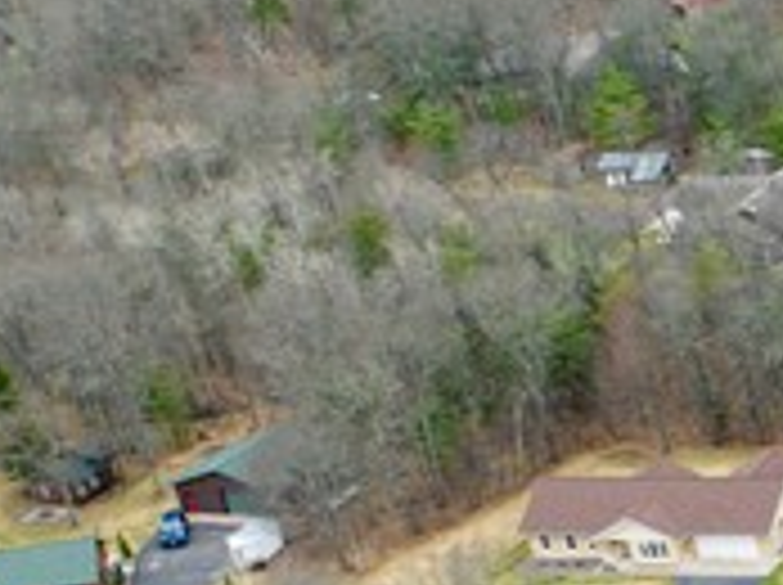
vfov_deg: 10.0
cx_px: 2097
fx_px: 3185
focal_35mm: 141
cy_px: 1040
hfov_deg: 10.9
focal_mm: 12.29
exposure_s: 1/320
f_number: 2.8
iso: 100
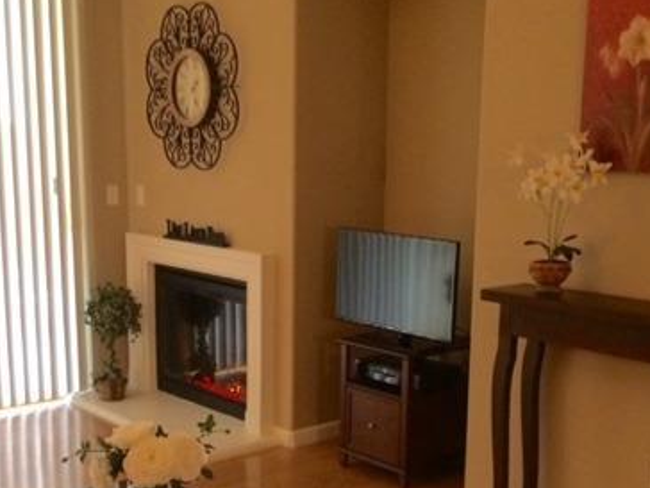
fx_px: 958
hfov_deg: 37.4
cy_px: 332
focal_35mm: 51
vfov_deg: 28.3
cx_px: 384
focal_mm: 4.15
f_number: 2.2
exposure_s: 1/15
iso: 250
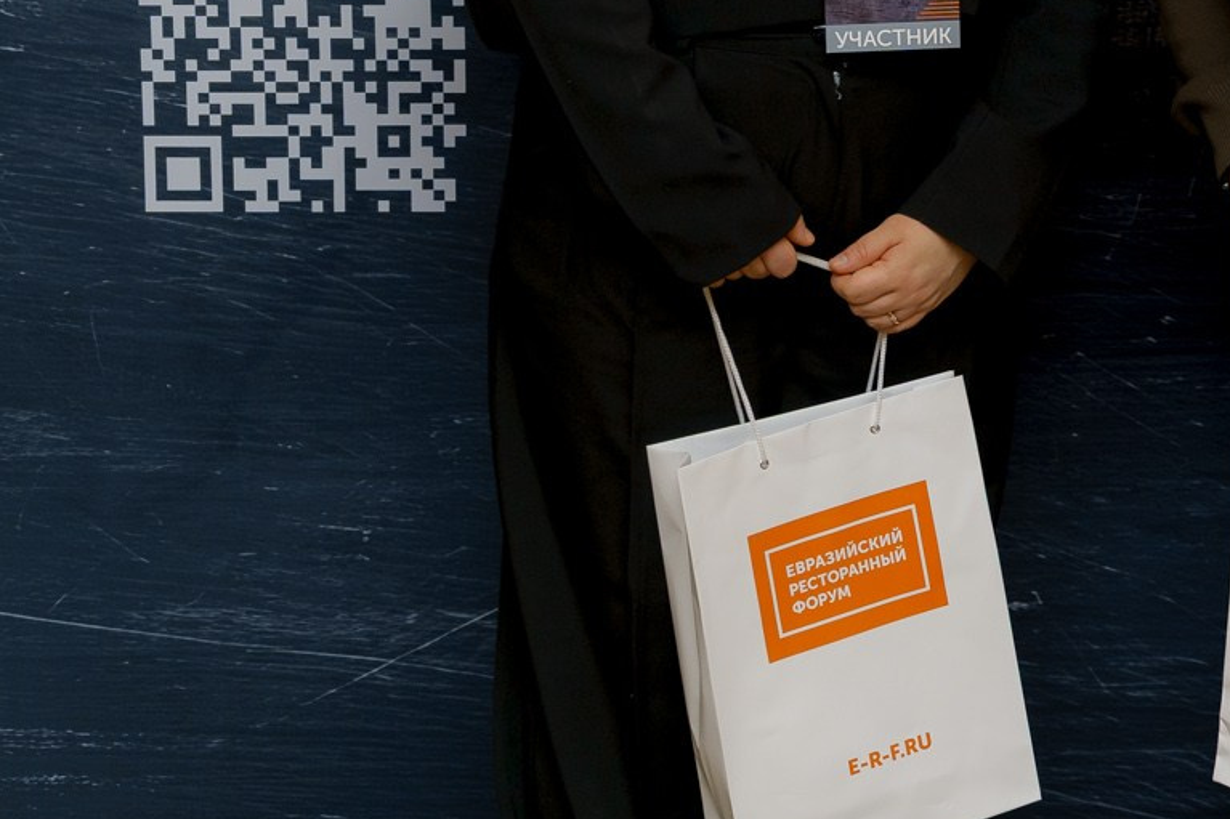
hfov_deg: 16.2
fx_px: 4099
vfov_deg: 11.2
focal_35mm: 120
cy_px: -123
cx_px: 1591
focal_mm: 46
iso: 400
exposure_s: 1/125
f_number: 3.5
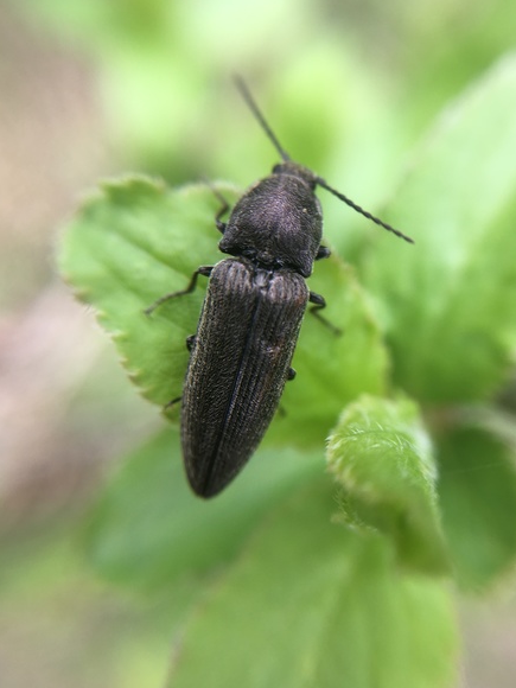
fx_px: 636
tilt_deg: -69.4
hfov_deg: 44.2
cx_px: 263
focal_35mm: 32
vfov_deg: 56.8
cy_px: 327
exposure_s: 1/115
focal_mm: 4.15
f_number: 2.2
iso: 25
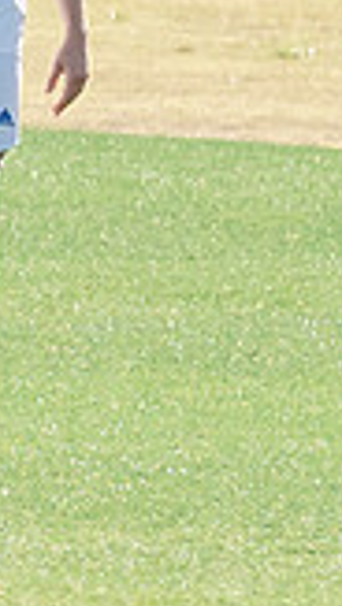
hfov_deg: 0.6
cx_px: -1068
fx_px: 35376
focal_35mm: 2200
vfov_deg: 1.0
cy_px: 334
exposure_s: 1/1600
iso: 640
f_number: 5
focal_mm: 200
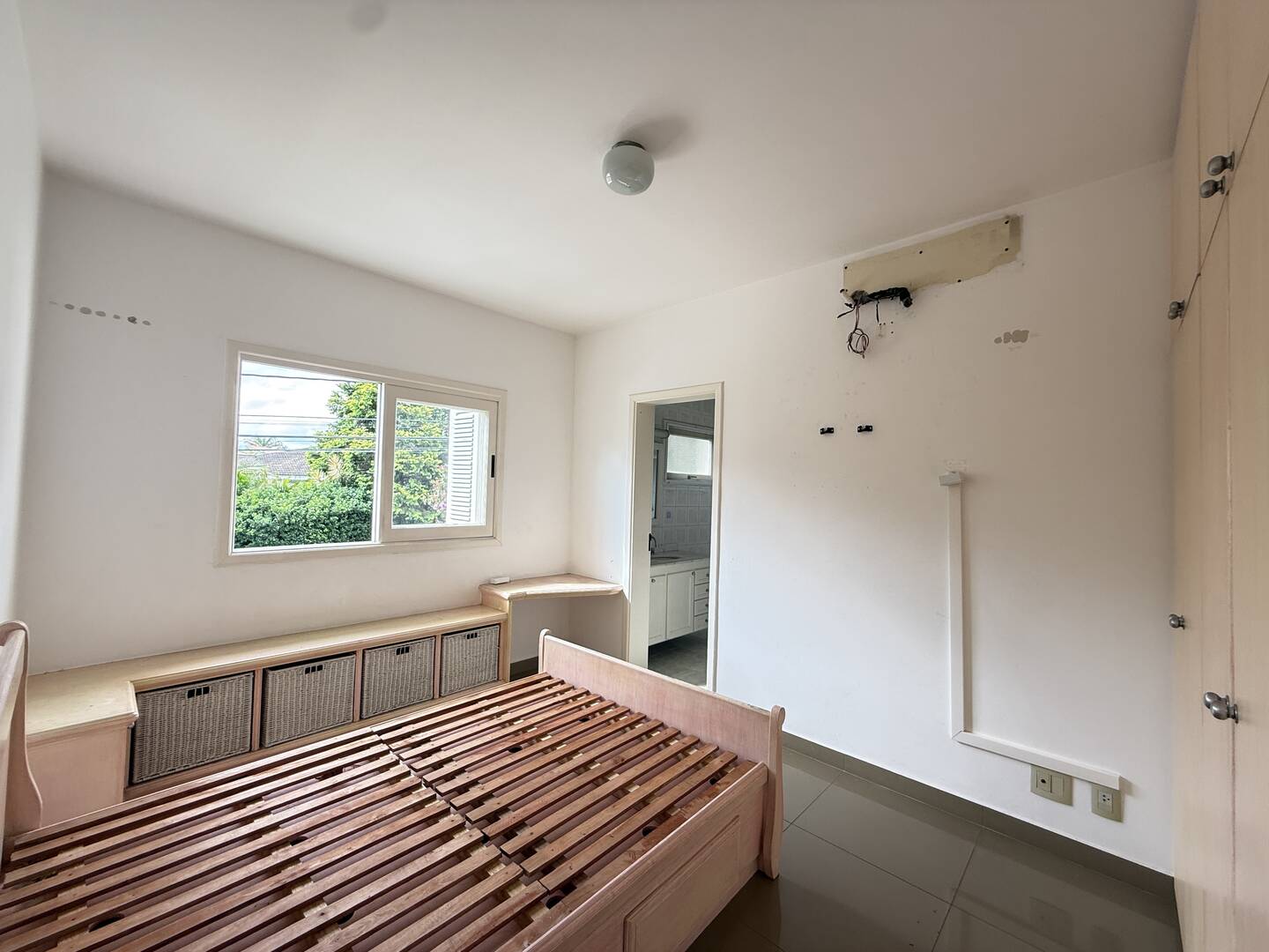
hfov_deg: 102.1
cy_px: 476
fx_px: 513
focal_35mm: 14
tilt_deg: +2.5
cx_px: 634
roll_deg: -2.1
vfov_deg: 85.7
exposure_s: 1/99
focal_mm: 2.22
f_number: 2.2
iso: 100
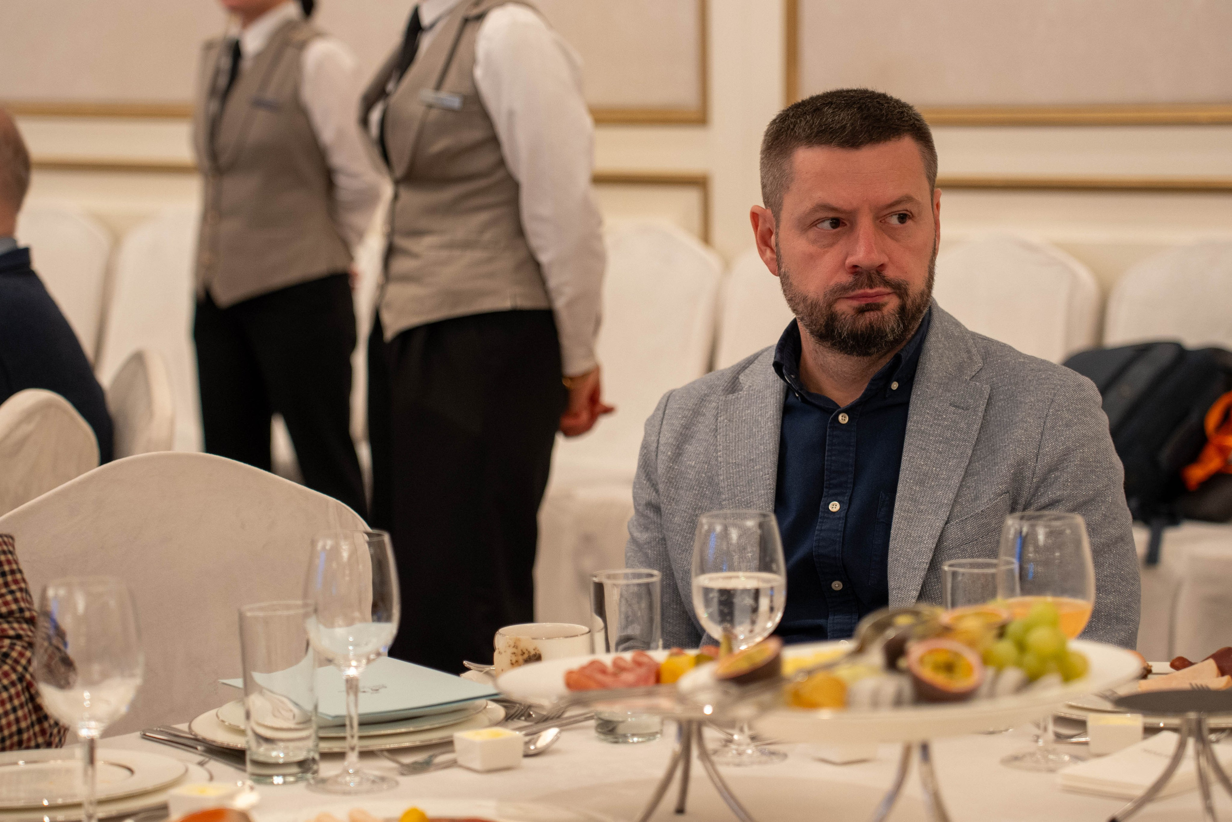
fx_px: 3833
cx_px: 616
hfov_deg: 18.3
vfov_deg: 12.2
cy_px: 411
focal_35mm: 112
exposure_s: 1/200
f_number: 2.8
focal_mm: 75
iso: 1000
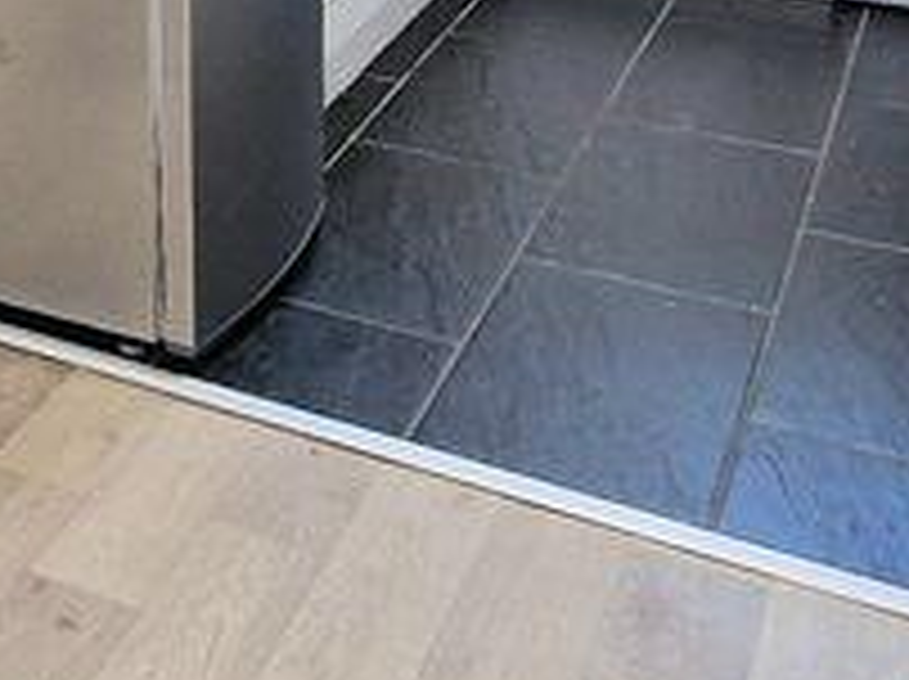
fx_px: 1731
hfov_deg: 23.3
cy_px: -338
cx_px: -477
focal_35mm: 66
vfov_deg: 19.4
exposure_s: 1/50
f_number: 2.2
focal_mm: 2.2
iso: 125
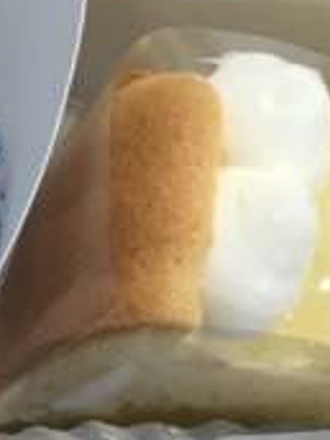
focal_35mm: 135
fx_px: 1716
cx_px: -43
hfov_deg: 10.8
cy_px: 944
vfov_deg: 12.4
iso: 50
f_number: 2.2
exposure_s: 1/30
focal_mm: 4.15
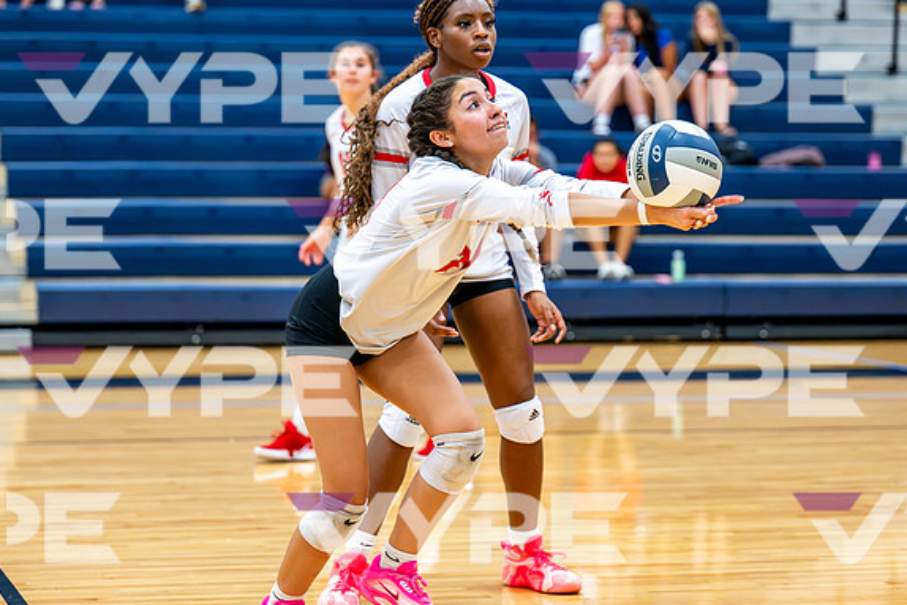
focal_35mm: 117
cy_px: 206
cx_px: 478
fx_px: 2948
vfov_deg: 11.7
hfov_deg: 17.5
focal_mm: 87
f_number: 2.8
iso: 3600
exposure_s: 1/800
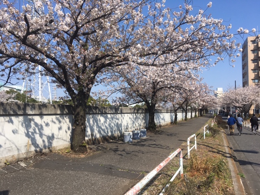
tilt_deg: +4.5
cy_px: 98
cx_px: 130
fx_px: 218
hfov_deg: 61.7
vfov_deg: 48.2
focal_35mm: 29
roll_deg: -0.7
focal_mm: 4.15
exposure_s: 1/1748
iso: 25
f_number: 2.2
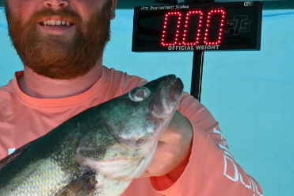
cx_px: 90
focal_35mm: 118
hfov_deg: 17.3
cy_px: 212
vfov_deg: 11.4
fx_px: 963
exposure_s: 1/250
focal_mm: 18
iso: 200
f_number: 5
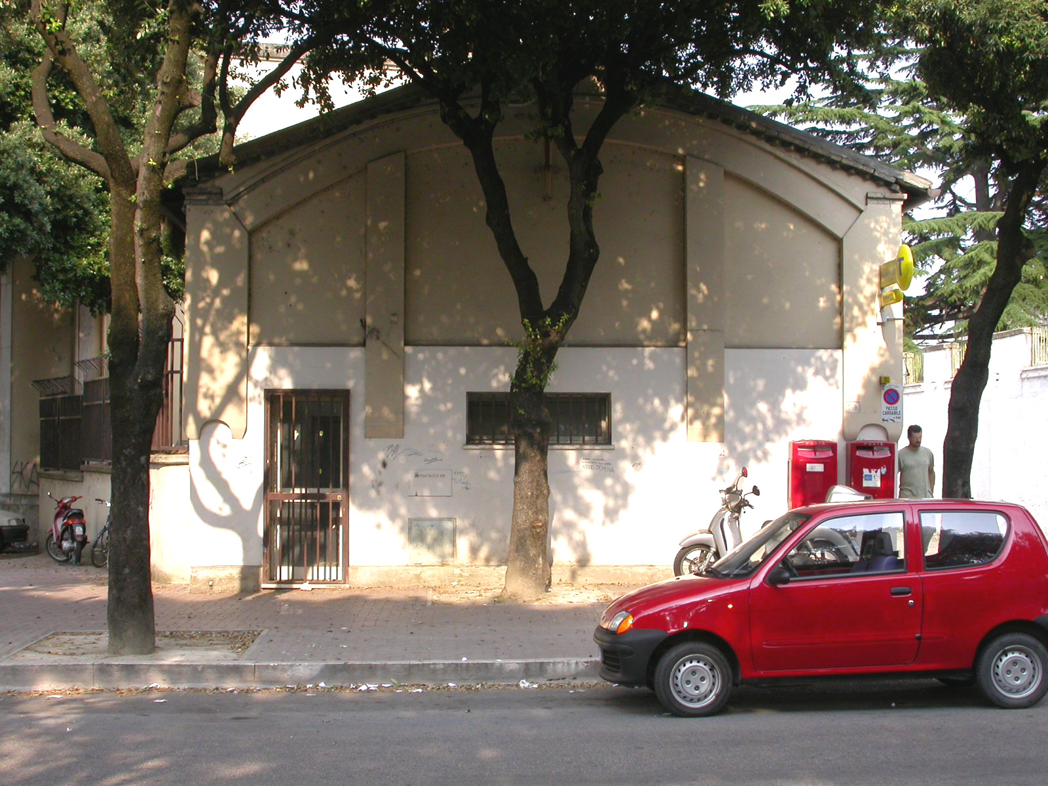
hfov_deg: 37.5
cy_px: 393
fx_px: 1544
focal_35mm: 51
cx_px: 524
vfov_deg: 28.6
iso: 100
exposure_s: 1/232
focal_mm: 10.7
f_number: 5.2
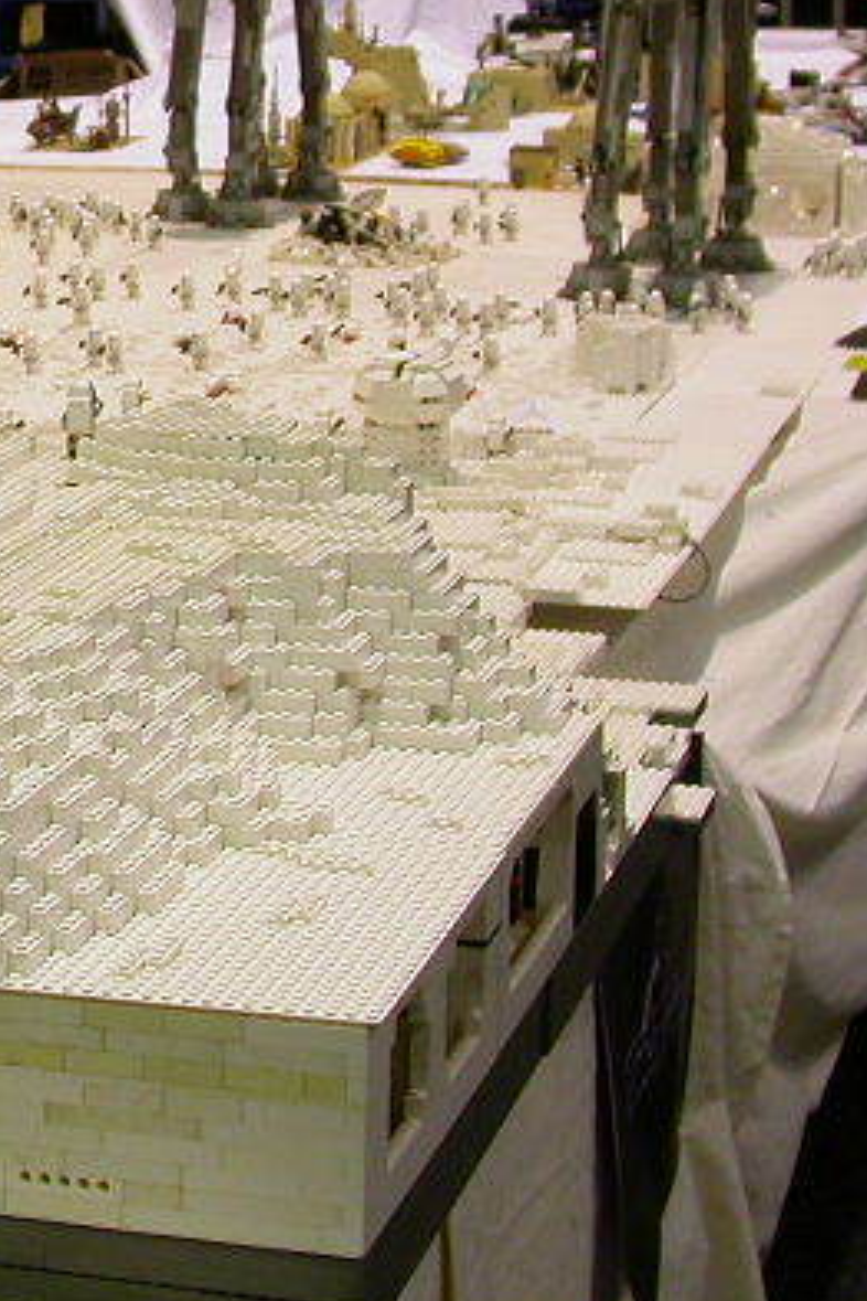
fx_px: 3721
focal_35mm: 103
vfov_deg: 19.7
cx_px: -483
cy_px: 391
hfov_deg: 12.5
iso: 100
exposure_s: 1/21.4
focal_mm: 7.85
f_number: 2.6
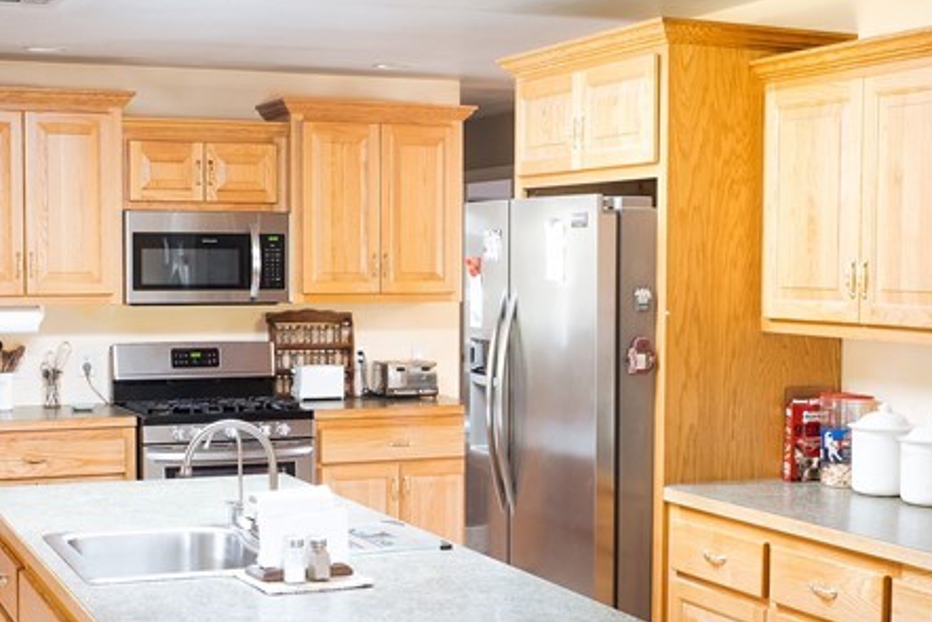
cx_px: 451
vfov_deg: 22.9
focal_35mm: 59
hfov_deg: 33.9
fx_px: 1528
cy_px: 396
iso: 320
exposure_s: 1/10
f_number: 8
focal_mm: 16
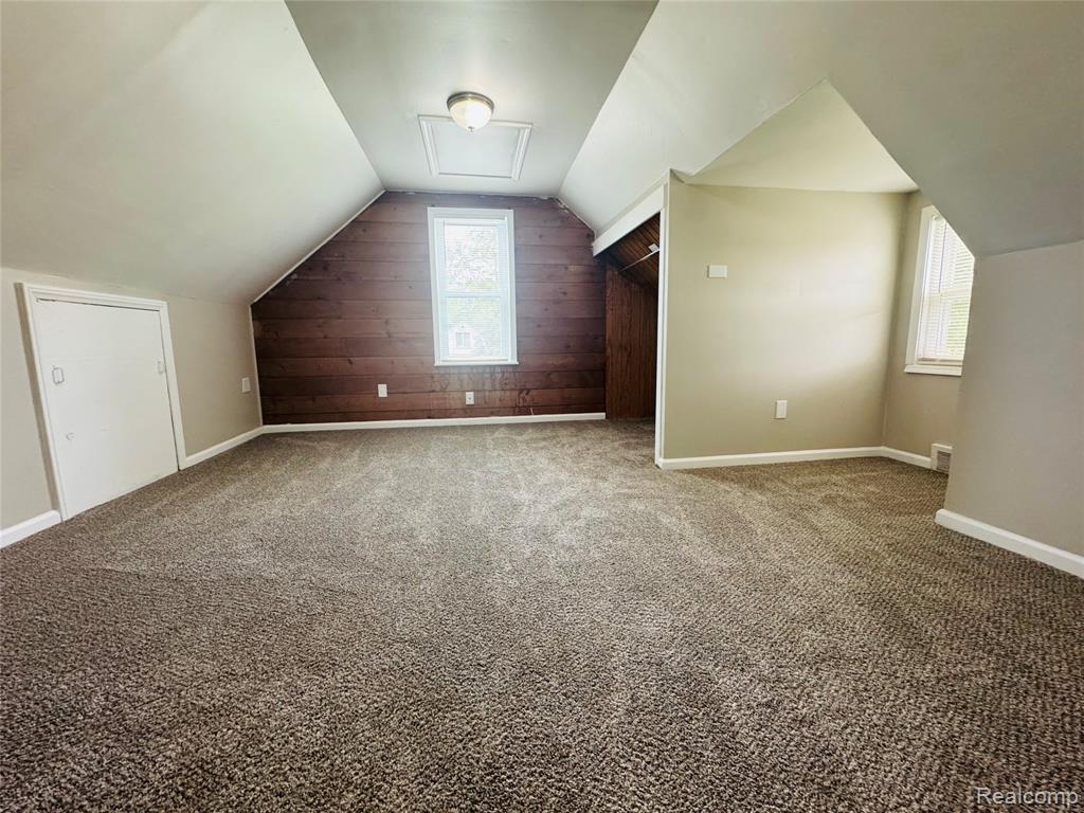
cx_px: 542
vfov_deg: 85.7
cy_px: 406
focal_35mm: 14
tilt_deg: -9.0
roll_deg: +1.1
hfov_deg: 102.1
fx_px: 438
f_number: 2.2
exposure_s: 1/71
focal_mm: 2.22
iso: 320
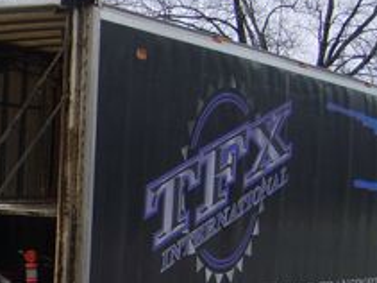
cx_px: -182
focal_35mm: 106
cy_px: 260
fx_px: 1154
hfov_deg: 16.9
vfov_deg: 13.8
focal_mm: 5.8
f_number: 2.8
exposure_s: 1/750
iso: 50
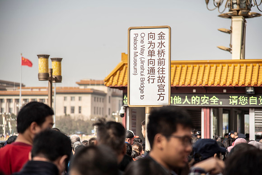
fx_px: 873
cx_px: 131
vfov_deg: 11.4
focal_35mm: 120
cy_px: 88
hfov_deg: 17.1
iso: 100
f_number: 4
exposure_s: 1/500
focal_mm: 120
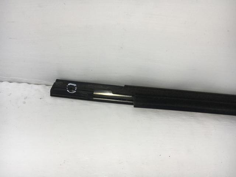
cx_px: 118
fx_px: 198
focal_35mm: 29
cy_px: 88
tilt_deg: -55.7
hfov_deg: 61.7
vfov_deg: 48.2
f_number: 2.2
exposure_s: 1/452
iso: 25
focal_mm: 4.15
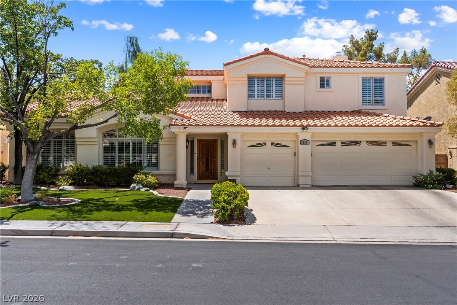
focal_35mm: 31
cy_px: 152
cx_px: 228
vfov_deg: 42.3
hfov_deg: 60.3
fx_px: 393
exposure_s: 1/8000
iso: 400
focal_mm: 21
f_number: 8
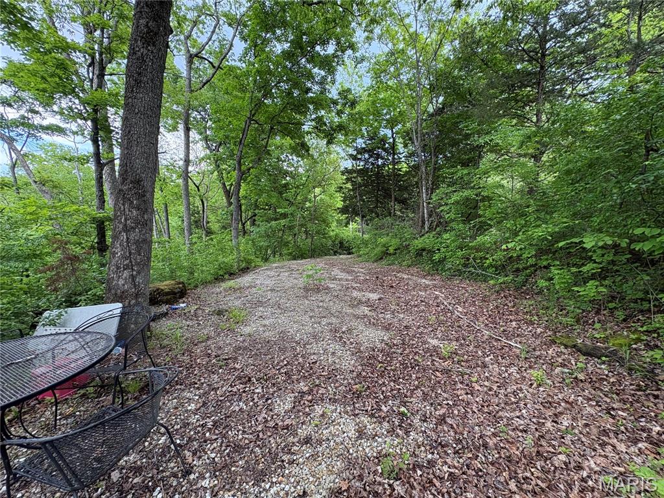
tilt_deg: -7.4
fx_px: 269
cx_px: 332
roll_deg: -1.2
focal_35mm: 14
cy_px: 249
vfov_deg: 85.7
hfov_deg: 102.1
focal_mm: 2.22
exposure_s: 1/103
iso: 80
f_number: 2.2
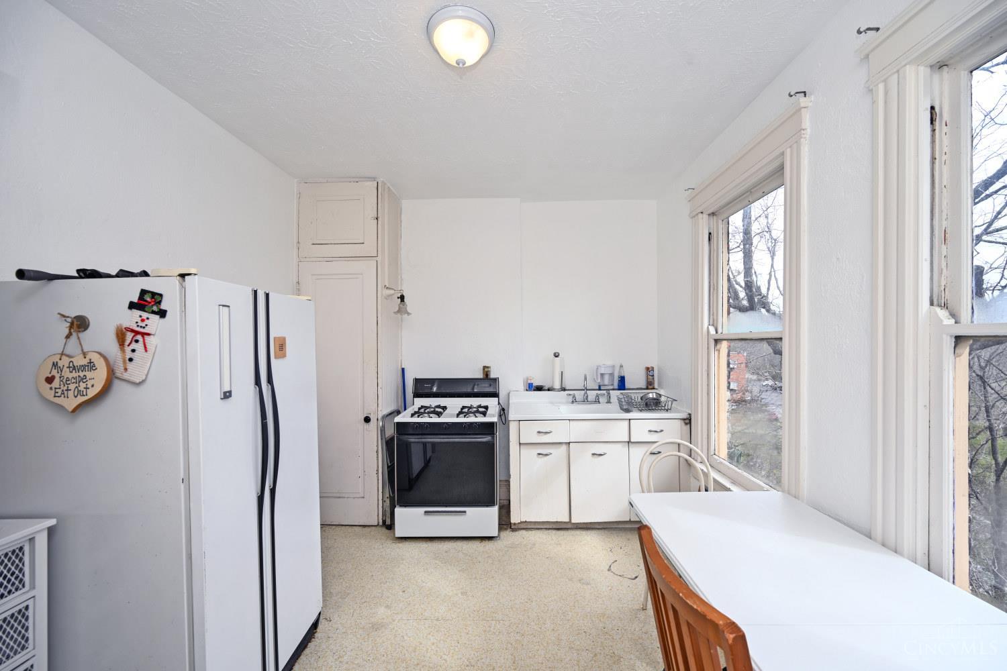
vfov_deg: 81.2
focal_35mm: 14
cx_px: 504
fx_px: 392
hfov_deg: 104.3
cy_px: 336
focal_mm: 14
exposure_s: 1/125
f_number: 5.6
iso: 140
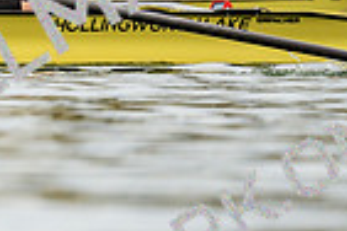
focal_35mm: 2476
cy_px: -53
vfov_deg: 0.6
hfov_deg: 0.8
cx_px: -340
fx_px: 23864
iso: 400
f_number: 6.3
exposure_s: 1/2000
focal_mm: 600
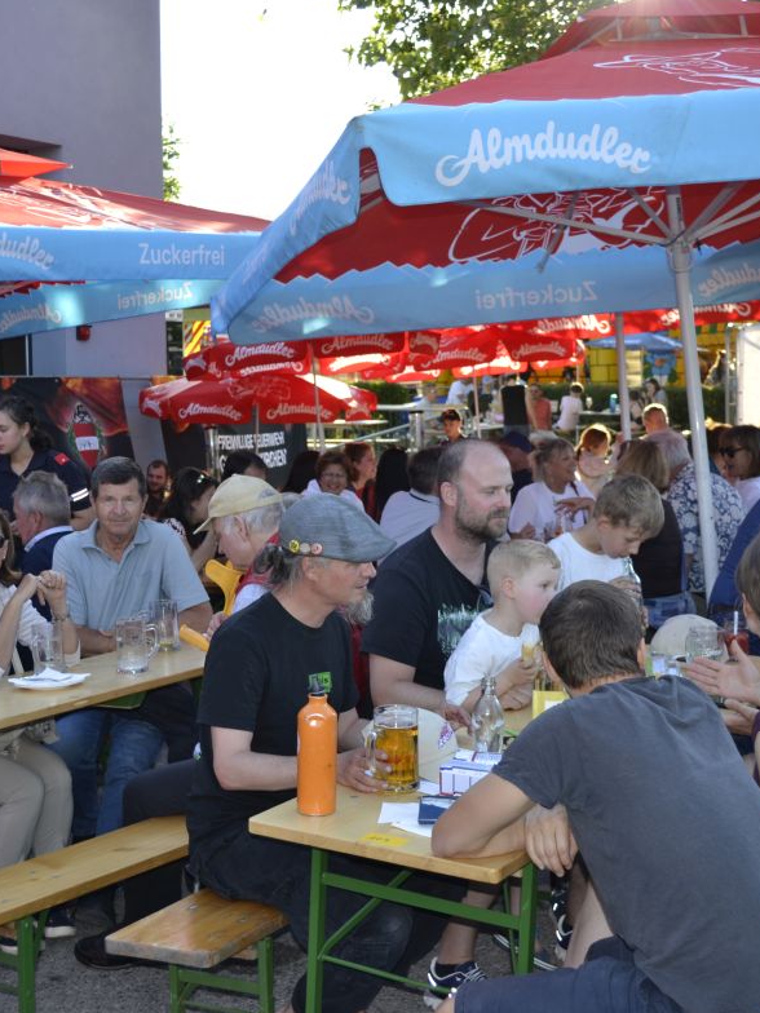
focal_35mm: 53
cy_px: 506
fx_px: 1551
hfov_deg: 27.5
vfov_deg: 36.2
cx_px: 355
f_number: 4
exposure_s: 1/160
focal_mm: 24
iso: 100
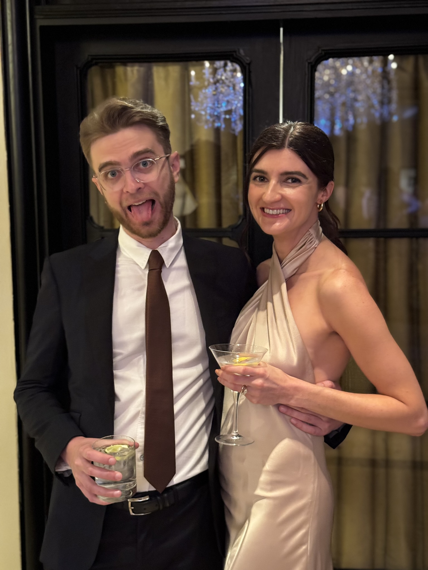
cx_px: 214
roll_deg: +0.7
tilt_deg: -7.2
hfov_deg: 30.3
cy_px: 285
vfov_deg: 39.7
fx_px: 791
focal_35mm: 48
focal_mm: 6.76
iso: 640
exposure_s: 1/20
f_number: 1.78
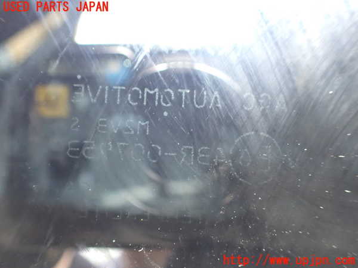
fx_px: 310
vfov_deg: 46.8
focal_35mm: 30
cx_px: 179
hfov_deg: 60.0
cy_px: 134
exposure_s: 1/30
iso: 1250
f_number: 2.3
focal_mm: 5.4
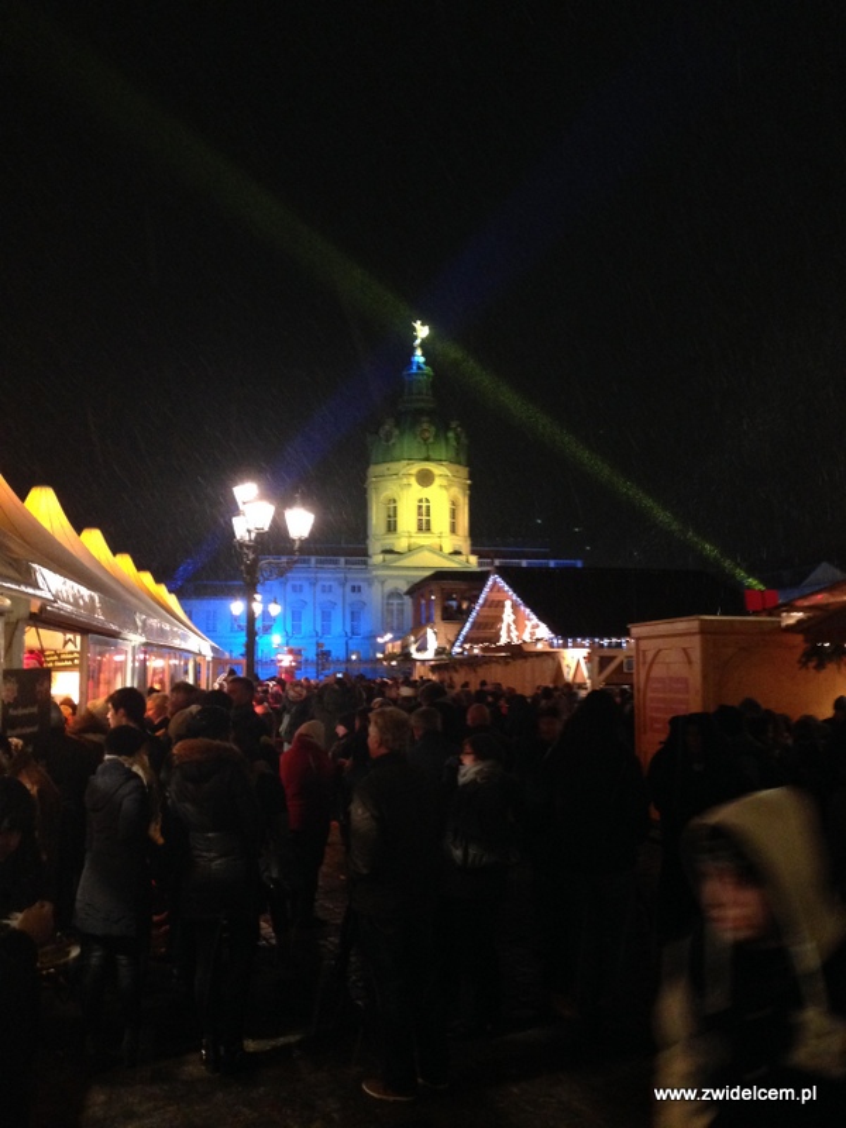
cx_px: 423
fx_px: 1075
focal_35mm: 33
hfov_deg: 42.9
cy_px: 564
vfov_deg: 55.4
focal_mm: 4.12
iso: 400
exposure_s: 1/15
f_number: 2.4
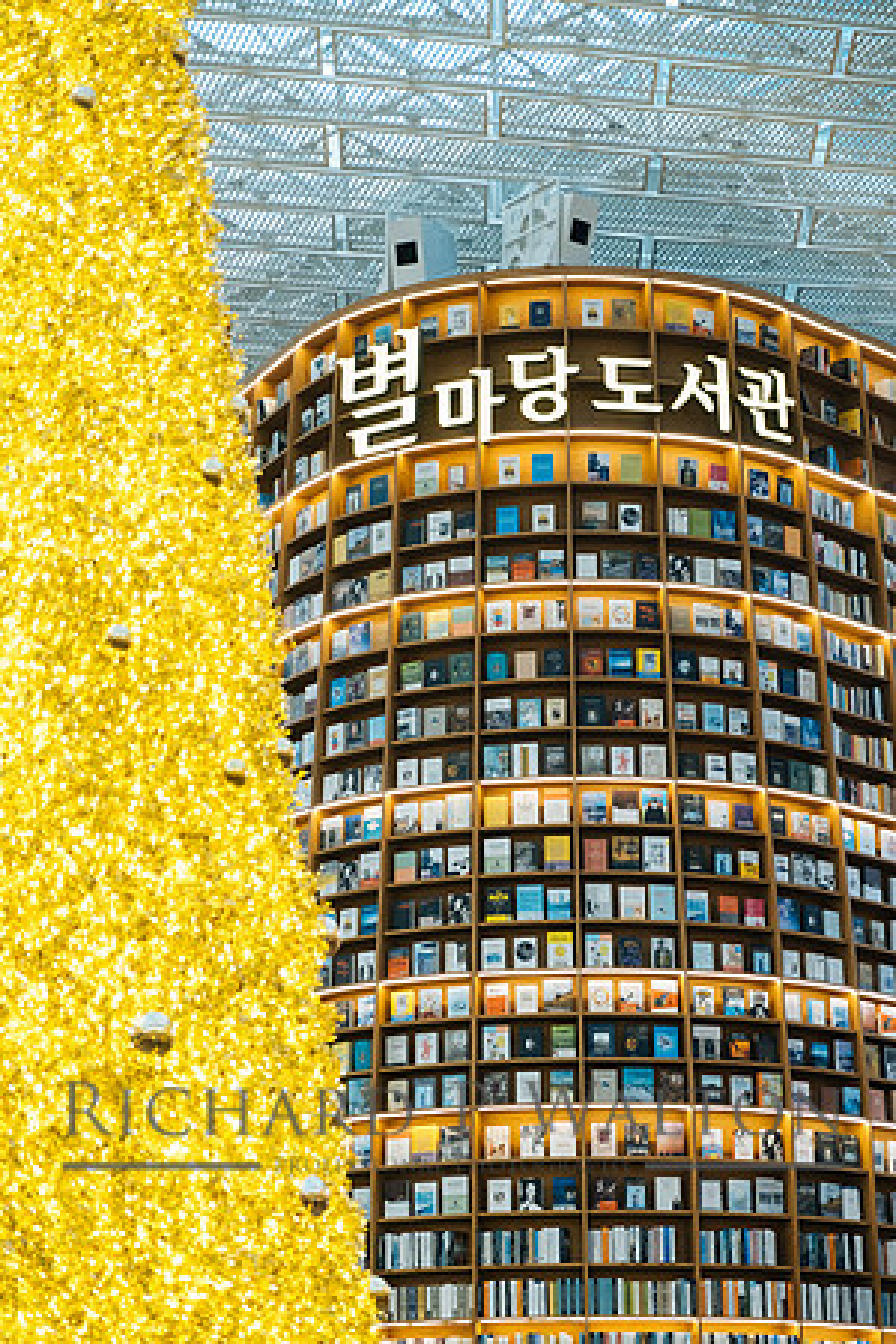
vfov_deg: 24.5
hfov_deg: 16.5
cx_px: 448
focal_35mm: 83
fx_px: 3098
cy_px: 672
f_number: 3.2
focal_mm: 55
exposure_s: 1/125
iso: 1250
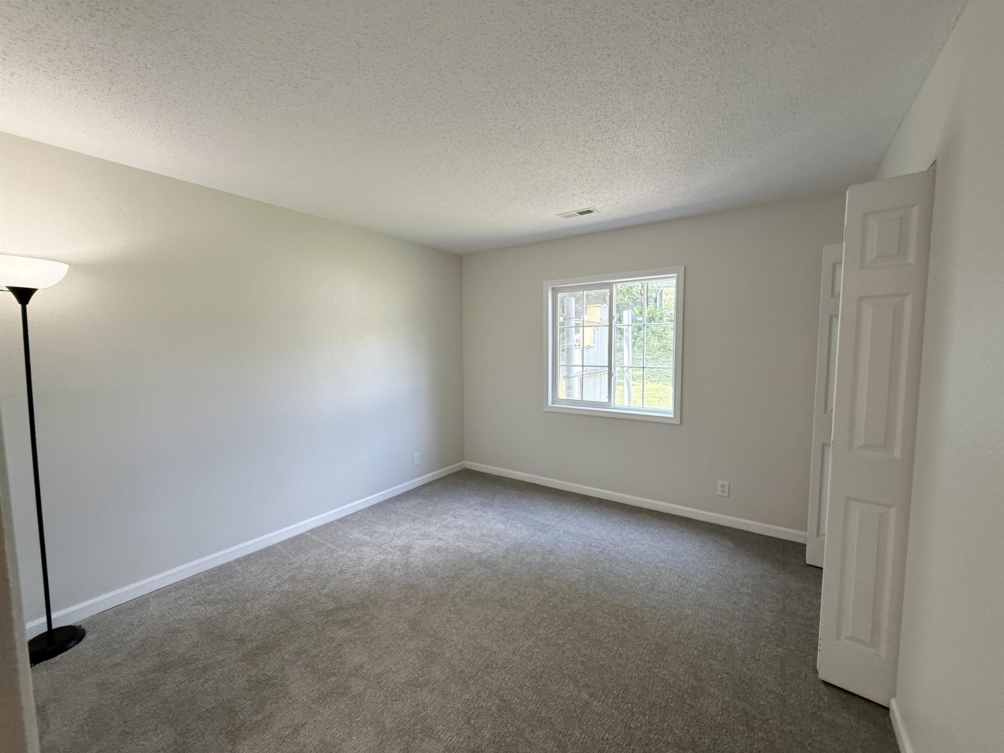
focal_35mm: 14
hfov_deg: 102.1
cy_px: 376
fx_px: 406
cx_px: 502
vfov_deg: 85.7
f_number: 2.2
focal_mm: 2.22
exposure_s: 1/120
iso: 200
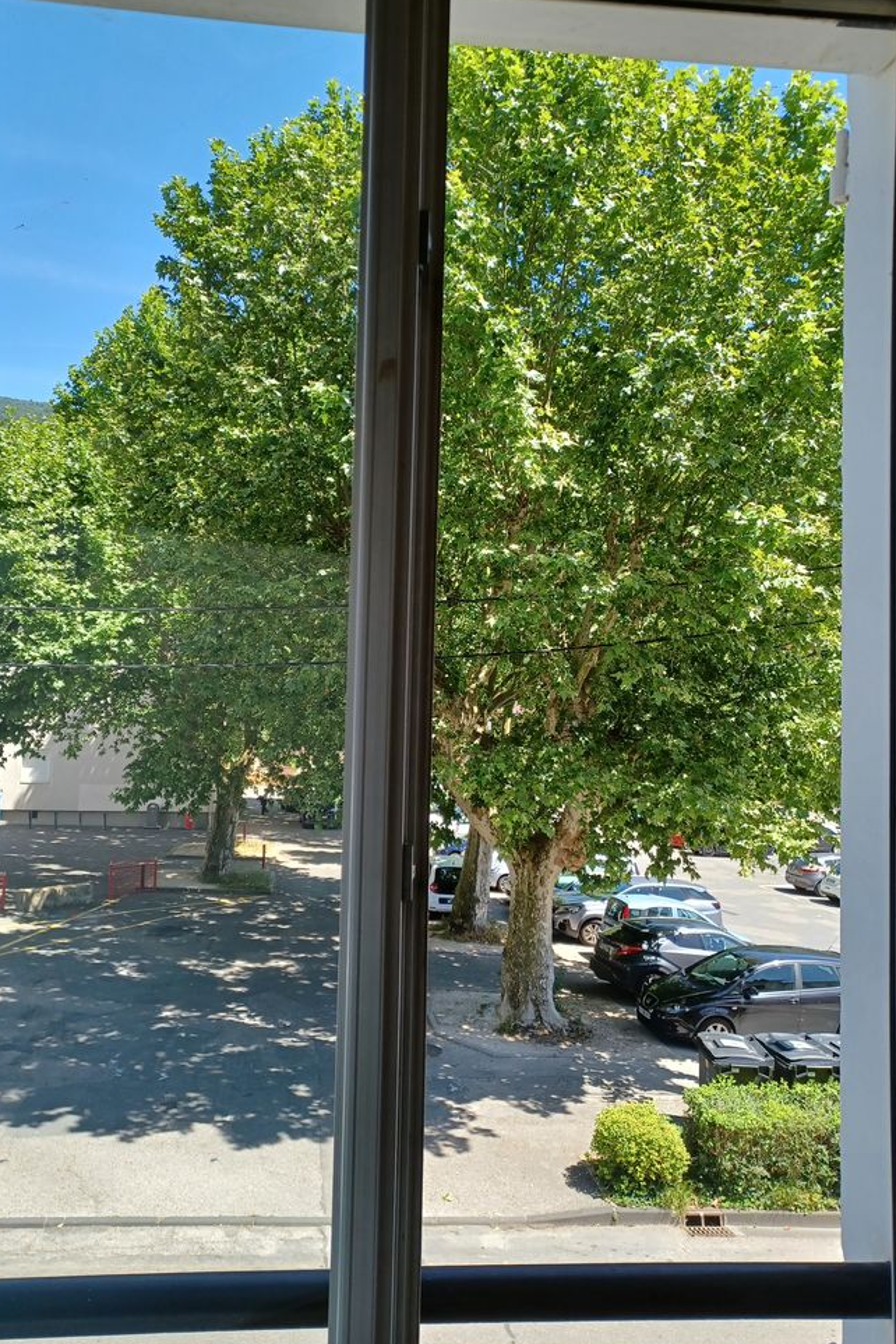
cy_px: 678
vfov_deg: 67.4
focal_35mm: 27
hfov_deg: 47.8
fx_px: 1008
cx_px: 377
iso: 32
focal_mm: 4.6
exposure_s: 1/147
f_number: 1.8
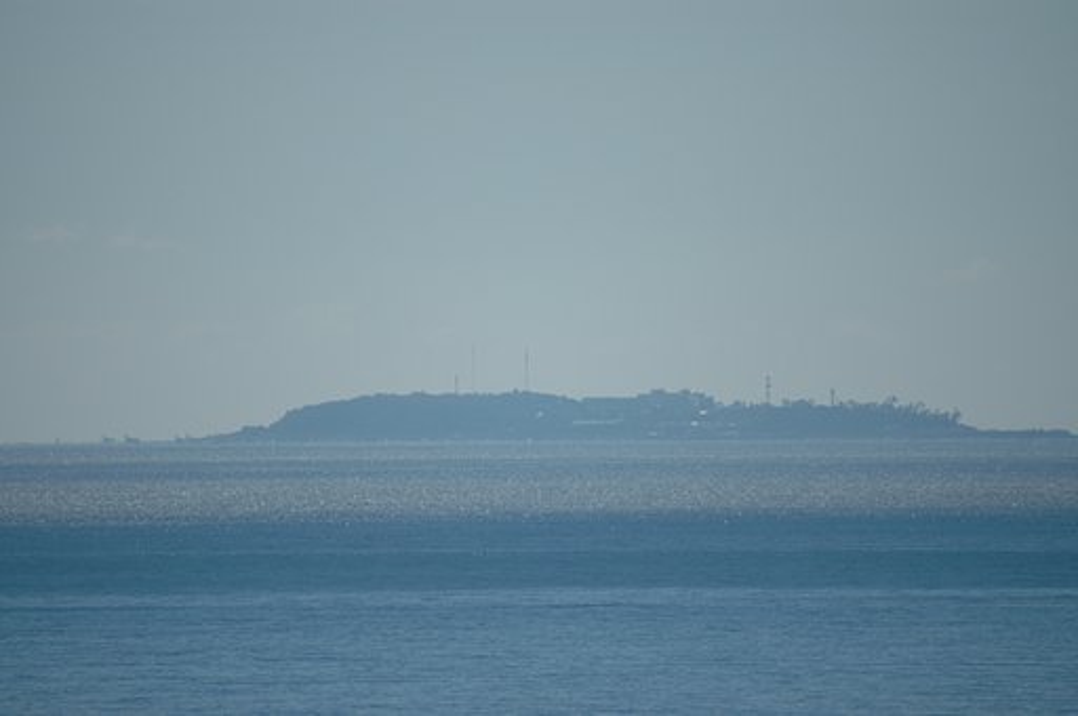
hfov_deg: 2.8
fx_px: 22430
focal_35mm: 750
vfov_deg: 1.8
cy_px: 358
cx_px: 539
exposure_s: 1/2000
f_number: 6.3
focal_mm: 500
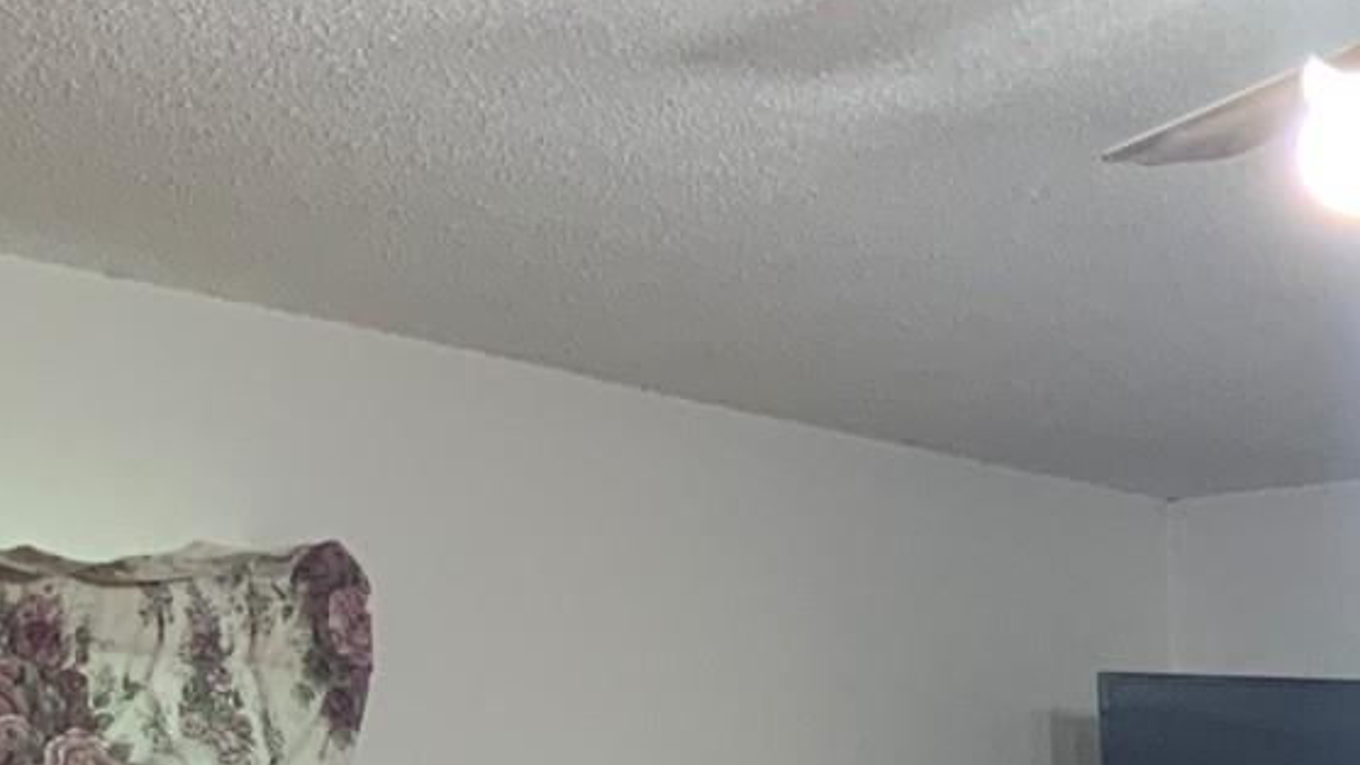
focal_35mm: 116
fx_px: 4184
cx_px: 2181
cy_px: 1277
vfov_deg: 10.0
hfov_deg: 16.4
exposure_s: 1/60
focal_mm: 3
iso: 80
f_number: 1.8
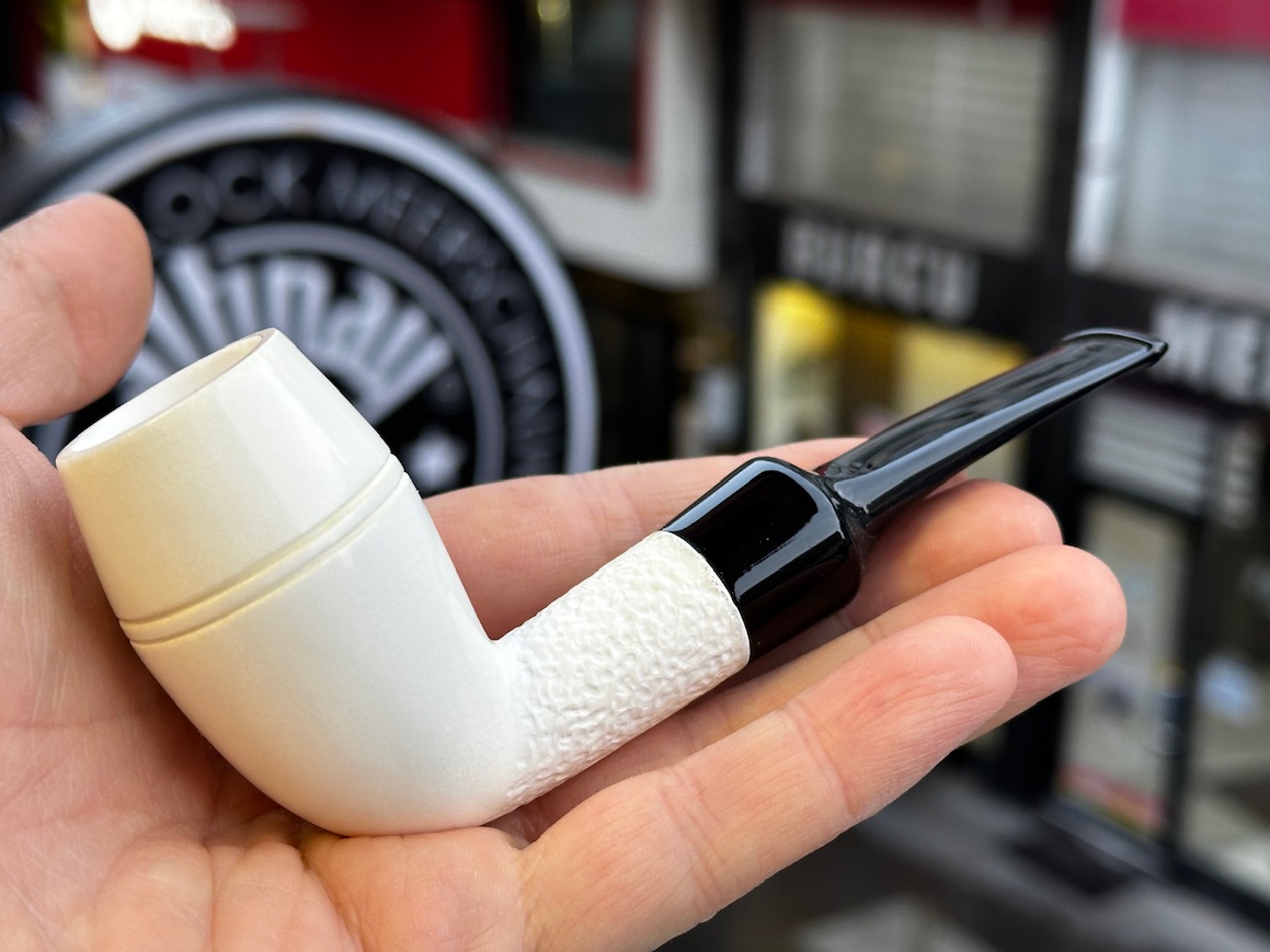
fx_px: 1944
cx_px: 642
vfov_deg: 27.5
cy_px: 477
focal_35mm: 53
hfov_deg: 36.2
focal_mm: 6.86
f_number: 1.78
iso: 80
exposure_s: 1/100
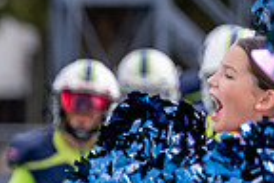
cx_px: -270
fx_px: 6568
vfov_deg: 1.6
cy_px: 280
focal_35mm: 863
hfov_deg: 2.4
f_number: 2.8
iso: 250
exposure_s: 1/2500
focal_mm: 194
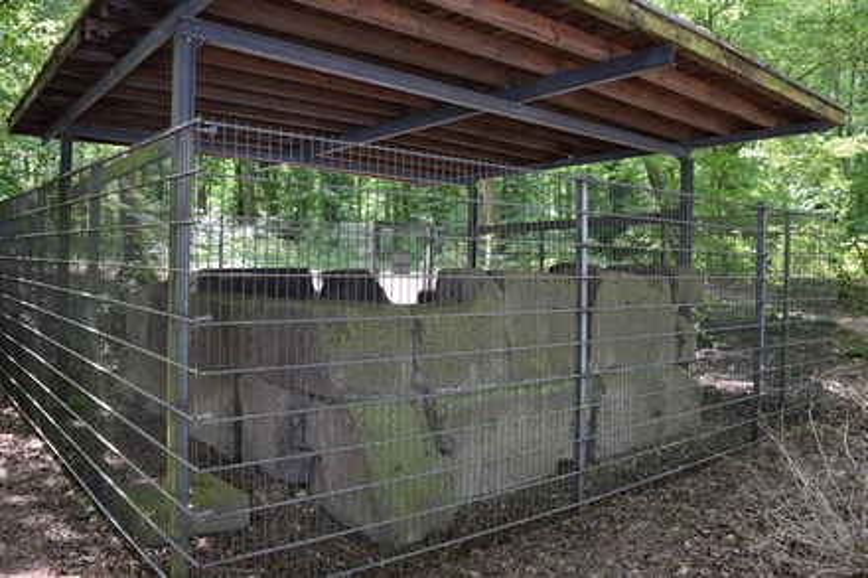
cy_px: 289
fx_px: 651
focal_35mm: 27
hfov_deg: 67.4
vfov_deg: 47.9
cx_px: 434
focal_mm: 18
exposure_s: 1/80
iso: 400
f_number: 4.5
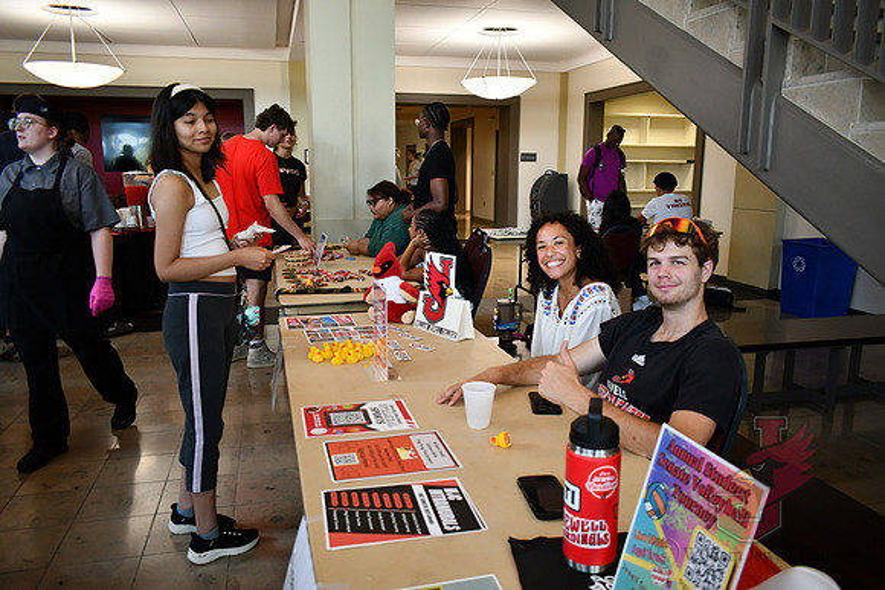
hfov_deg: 67.4
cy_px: 295
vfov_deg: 48.0
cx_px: 442
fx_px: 664
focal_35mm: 27
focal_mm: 18
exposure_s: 1/125
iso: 1000
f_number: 3.5
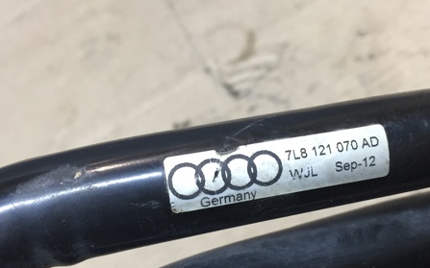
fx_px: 515
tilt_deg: -53.6
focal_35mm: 44
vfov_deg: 29.0
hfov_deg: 45.3
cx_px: 224
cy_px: 181
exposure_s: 1/33
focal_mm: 4.15
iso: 125
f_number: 2.2
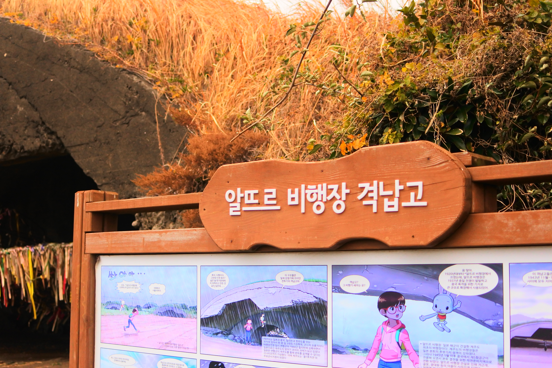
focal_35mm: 52
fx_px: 797
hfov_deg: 38.2
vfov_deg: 26.0
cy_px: 190
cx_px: 281
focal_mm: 18.5
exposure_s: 1/400
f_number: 1.8
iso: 400
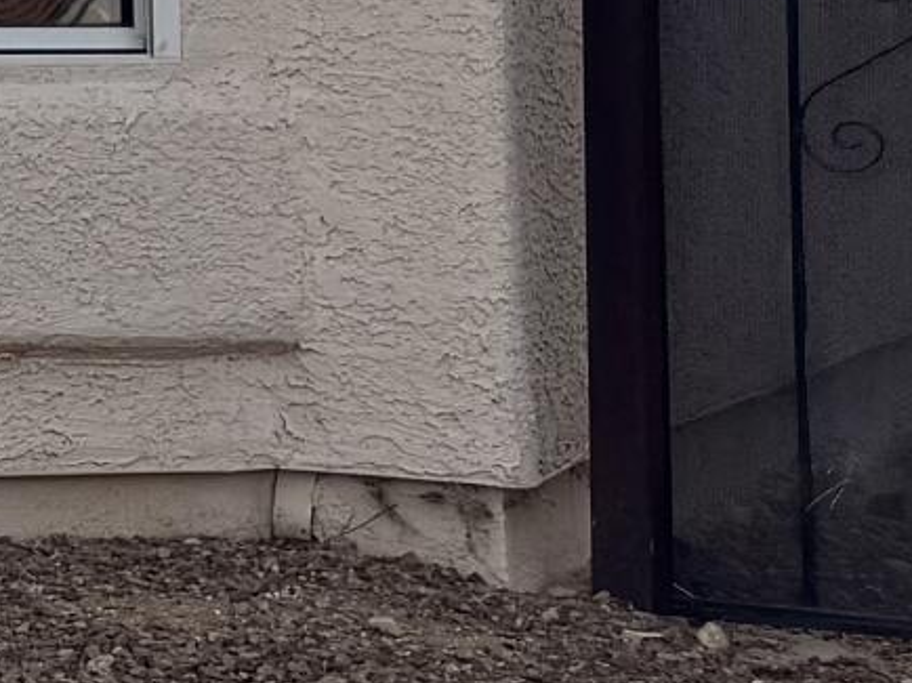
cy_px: -326
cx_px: -2038
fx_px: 4371
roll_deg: -0.6
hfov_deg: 9.0
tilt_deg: +4.2
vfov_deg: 8.7
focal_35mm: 166
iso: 80
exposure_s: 1/7092
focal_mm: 6.76
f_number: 1.78
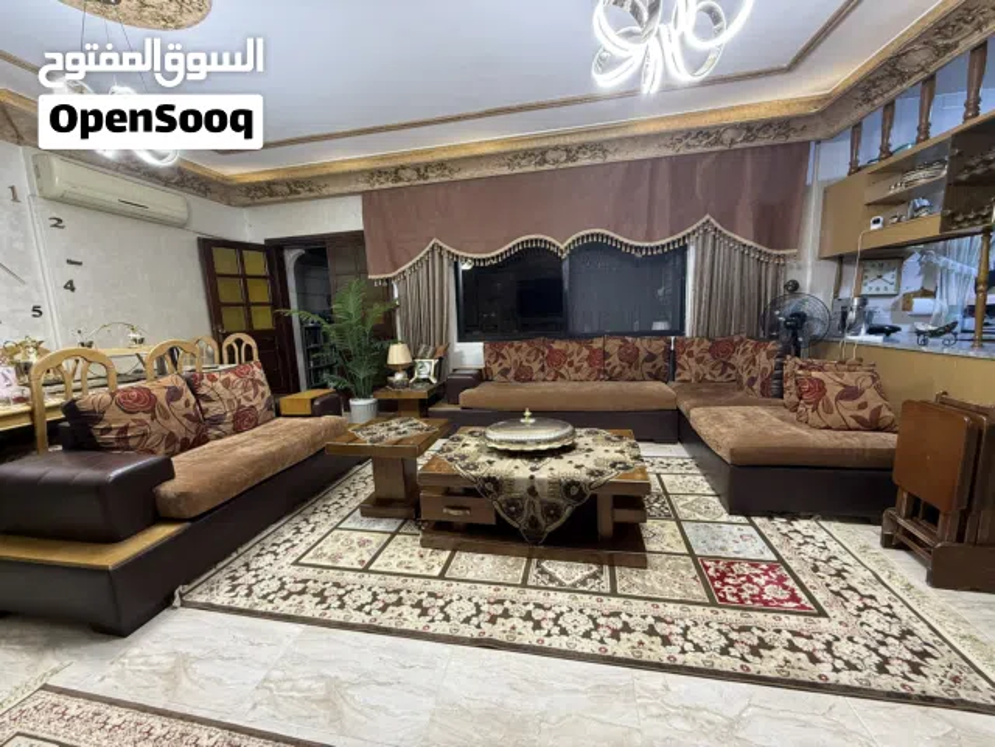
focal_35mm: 14
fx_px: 402
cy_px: 374
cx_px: 498
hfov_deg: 102.1
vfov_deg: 85.7
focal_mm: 2.22
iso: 250
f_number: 2.2
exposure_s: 1/50
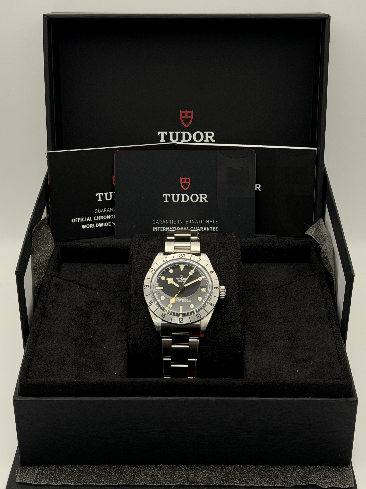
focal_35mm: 48
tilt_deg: -28.9
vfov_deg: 39.7
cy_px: 244
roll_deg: -0.4
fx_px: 677
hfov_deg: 30.3
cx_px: 183
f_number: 1.78
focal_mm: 6.76
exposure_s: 1/197
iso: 100
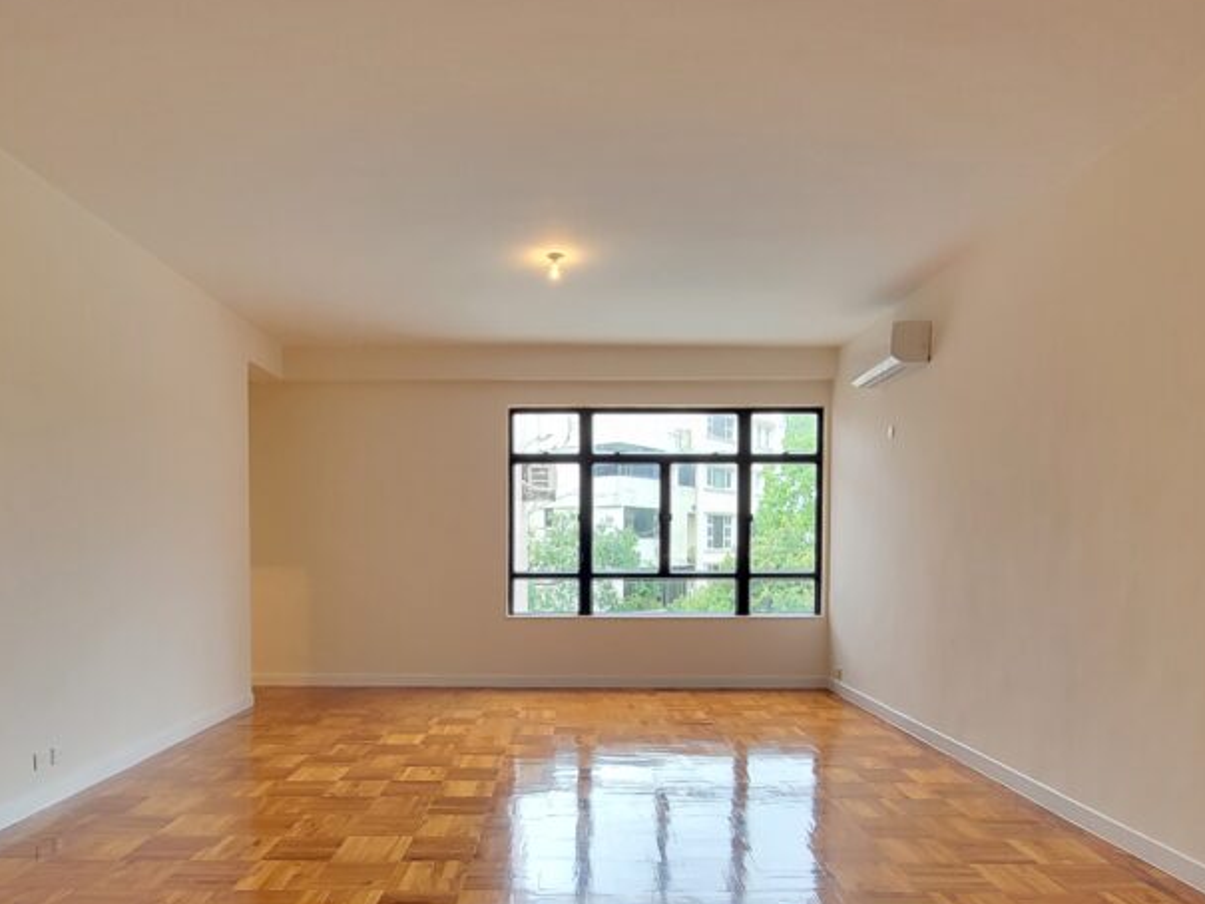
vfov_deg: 60.1
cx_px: 556
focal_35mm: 22
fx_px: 766
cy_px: 575
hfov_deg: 76.2
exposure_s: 1/50
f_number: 2.2
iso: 320
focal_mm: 2.2
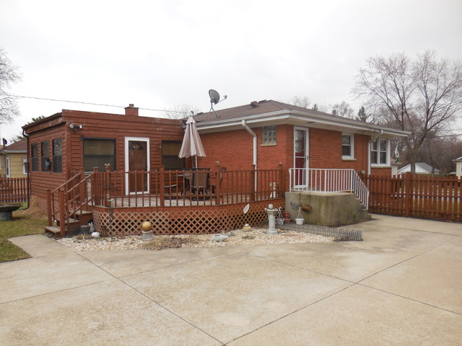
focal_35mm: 25
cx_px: 231
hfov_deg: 69.4
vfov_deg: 54.9
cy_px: 173
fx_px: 334
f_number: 3.1
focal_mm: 4.5
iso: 125
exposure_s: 1/200
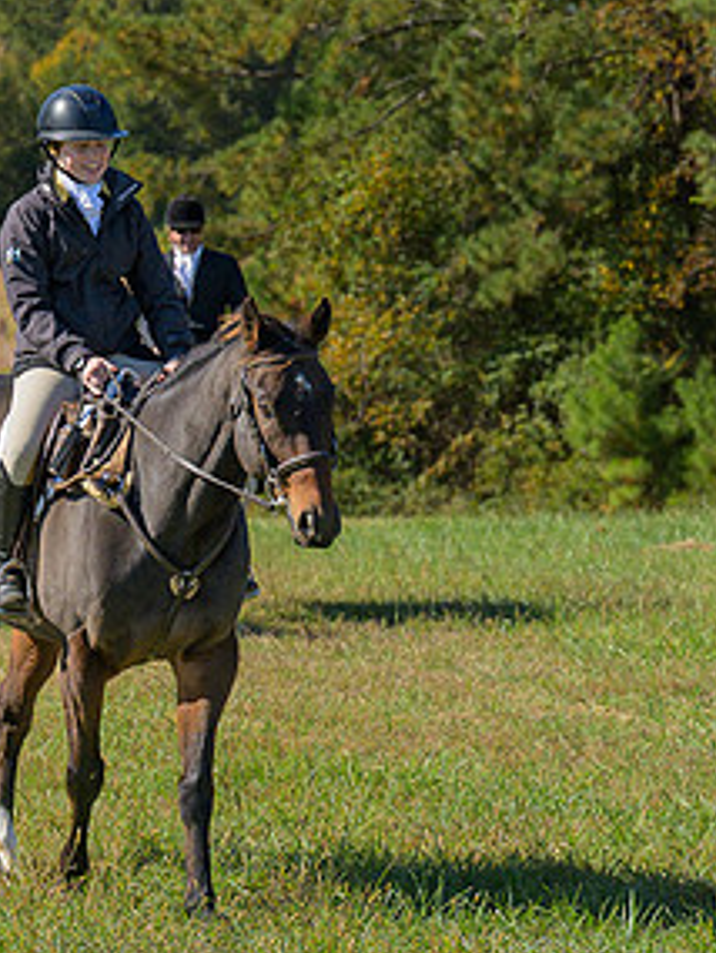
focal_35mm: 235
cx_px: 421
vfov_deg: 8.4
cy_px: 339
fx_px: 6476
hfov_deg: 6.3
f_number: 4
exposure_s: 1/800
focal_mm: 74
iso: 200
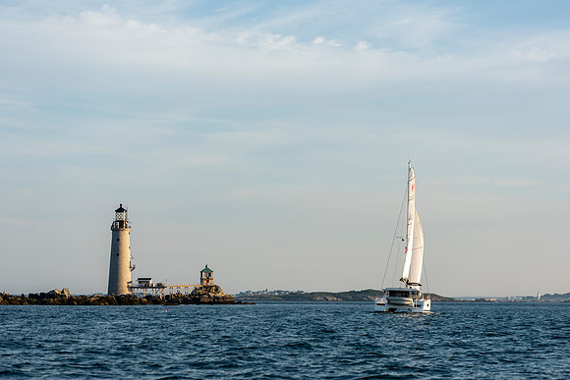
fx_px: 1587
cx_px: 285
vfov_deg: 13.7
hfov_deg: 20.4
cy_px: 190
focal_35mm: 100
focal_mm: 100
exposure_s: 1/800
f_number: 4
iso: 320
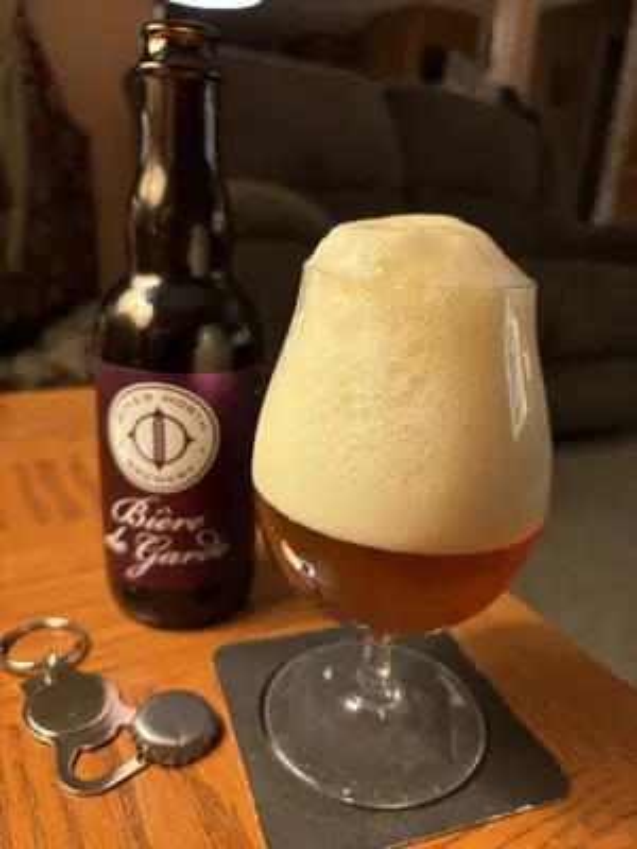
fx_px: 638
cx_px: 318
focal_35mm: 26
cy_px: 424
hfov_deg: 53.1
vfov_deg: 67.3
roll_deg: -4.6
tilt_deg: -19.0
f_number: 1.6
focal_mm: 5.96
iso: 200
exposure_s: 1/60
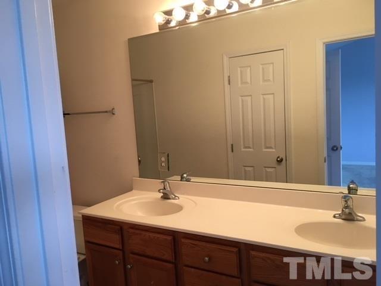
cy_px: 143
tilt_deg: -4.3
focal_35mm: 29
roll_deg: +2.7
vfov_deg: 48.2
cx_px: 190
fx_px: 319
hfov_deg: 61.7
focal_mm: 4.15
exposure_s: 1/30
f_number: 2.2
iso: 32
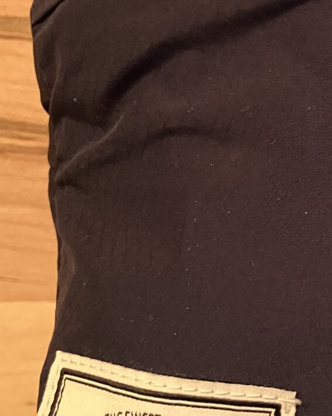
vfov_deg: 24.1
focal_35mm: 79
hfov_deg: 18.4
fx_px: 971
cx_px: 403
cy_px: 147
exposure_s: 1/30
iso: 500
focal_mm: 3.99
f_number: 1.8
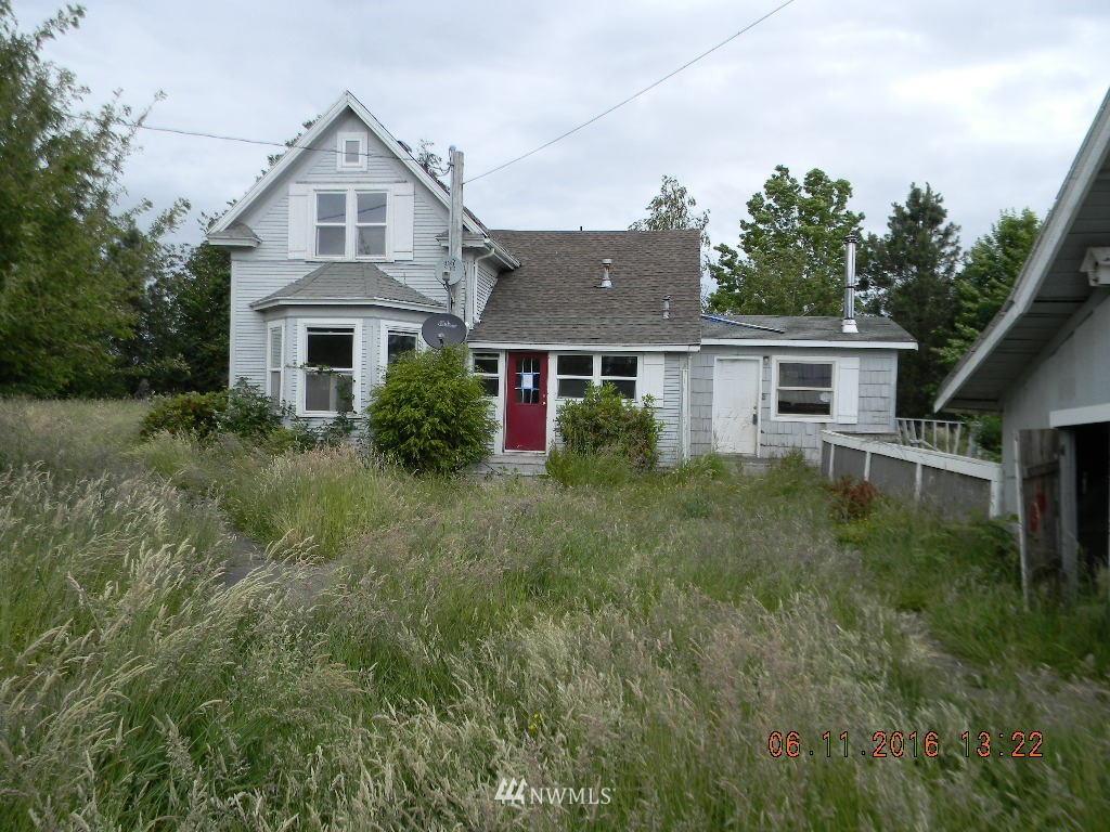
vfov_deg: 49.7
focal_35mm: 28
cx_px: 555
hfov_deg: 63.4
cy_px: 416
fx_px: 898
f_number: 3.5
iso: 80
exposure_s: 1/602
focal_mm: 5
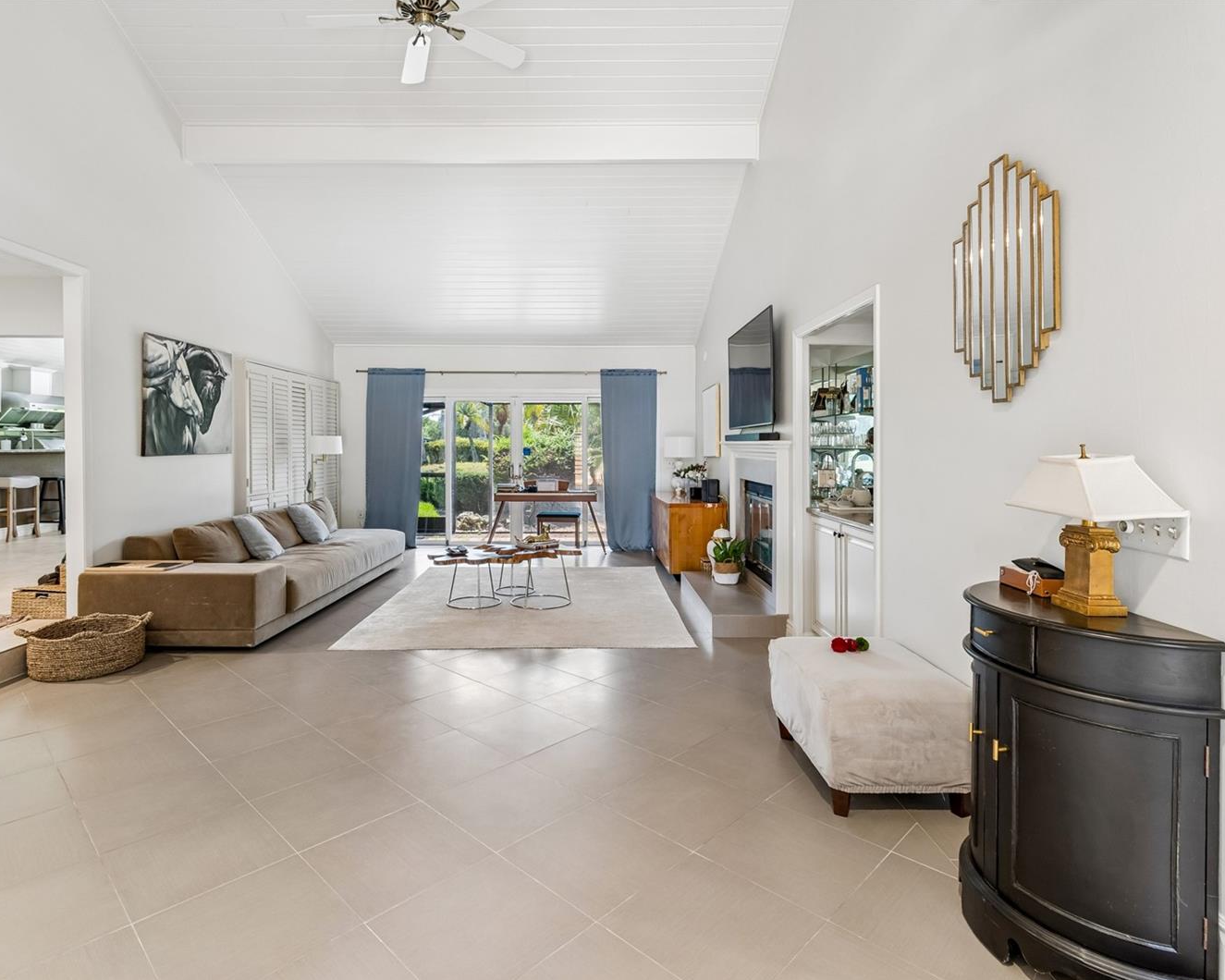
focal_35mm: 17
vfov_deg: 77.0
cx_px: 582
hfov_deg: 89.6
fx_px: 616
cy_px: 491
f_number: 7.1
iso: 100
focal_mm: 10
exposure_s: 1/4
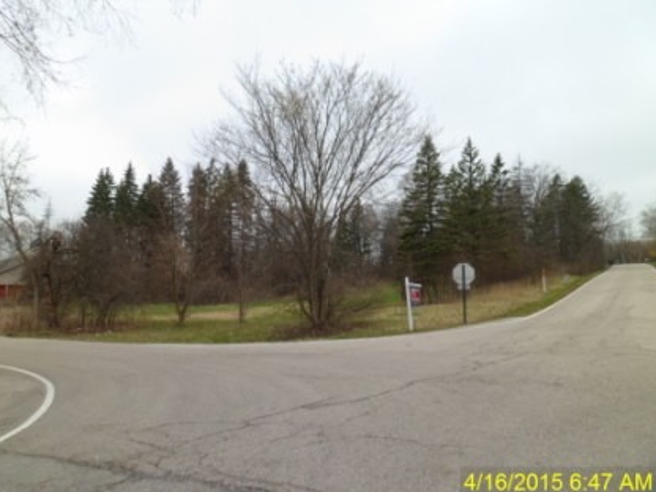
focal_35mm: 28
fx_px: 531
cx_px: 317
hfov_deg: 63.4
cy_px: 240
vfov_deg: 49.7
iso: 80
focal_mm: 4.9
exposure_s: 1/350
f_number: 3.3
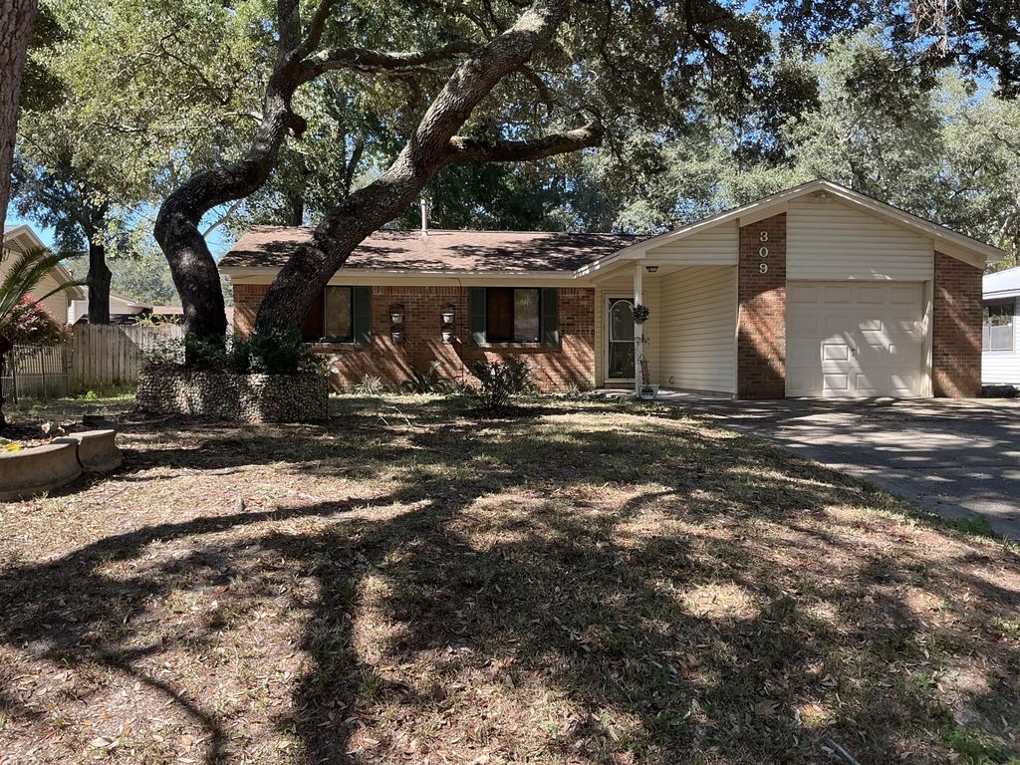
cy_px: 382
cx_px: 510
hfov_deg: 63.4
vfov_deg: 49.7
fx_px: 825
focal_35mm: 28
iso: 20
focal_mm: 3
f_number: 1.8
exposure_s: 1/238
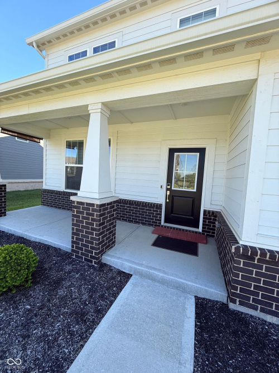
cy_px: 186
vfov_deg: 102.1
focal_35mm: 14
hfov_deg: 85.7
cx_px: 140
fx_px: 150
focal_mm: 2.22
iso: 50
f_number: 2.2
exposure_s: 1/328
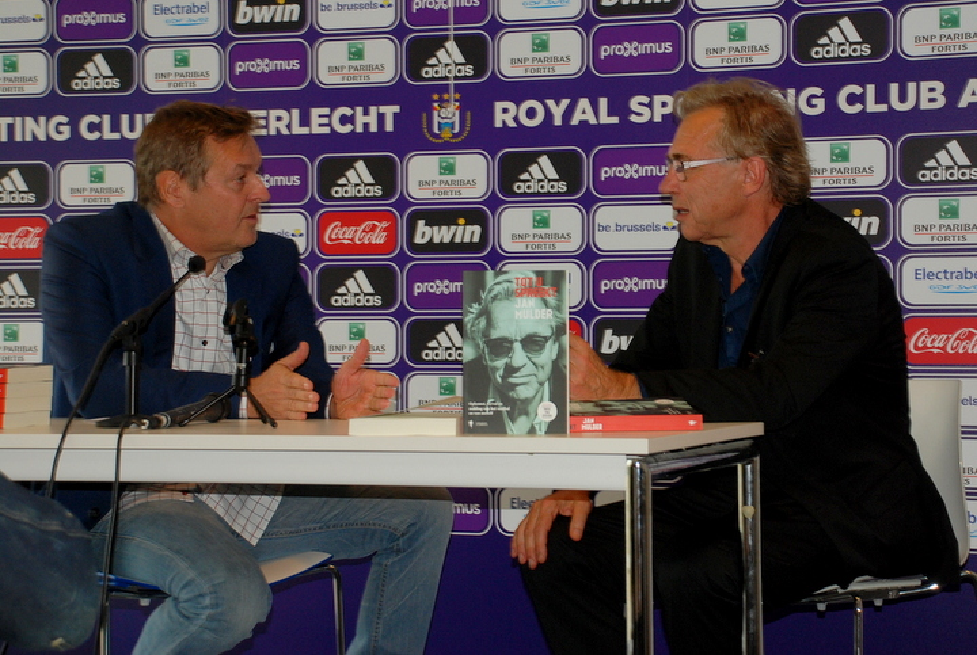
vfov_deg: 20.7
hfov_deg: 30.5
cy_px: 328
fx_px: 1794
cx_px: 488
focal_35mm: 66
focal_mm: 44
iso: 320
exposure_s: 1/60
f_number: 4.8
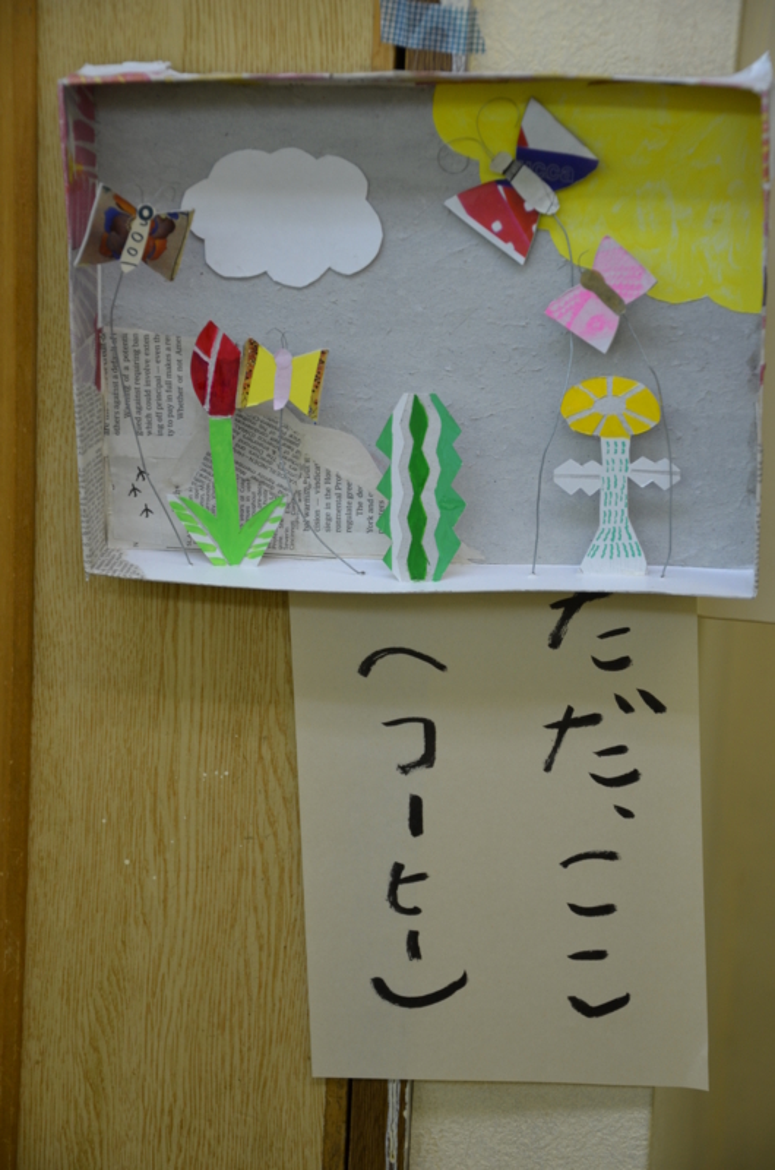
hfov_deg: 13.8
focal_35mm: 99
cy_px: 585
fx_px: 3211
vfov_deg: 20.7
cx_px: 388
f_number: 5.3
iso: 400
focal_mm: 66
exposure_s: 1/80
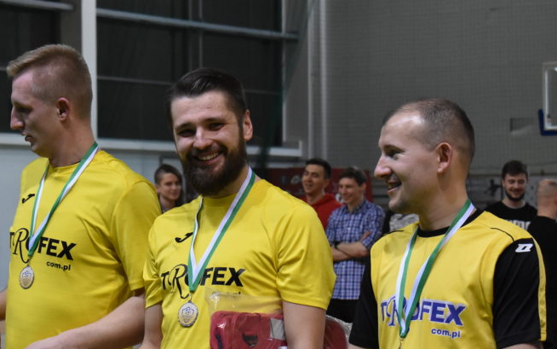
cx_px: 273
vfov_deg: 11.4
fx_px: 1746
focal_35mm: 115
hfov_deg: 18.1
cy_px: 251
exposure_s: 1/250
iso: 3200
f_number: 5.3
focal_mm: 48
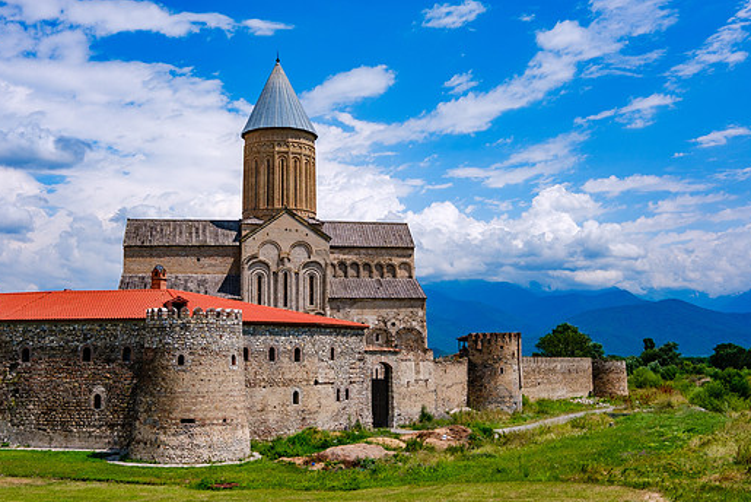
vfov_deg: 31.2
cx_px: 354
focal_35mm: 43
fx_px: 897
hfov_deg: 45.4
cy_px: 298
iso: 160
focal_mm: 24
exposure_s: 1/240
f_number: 8
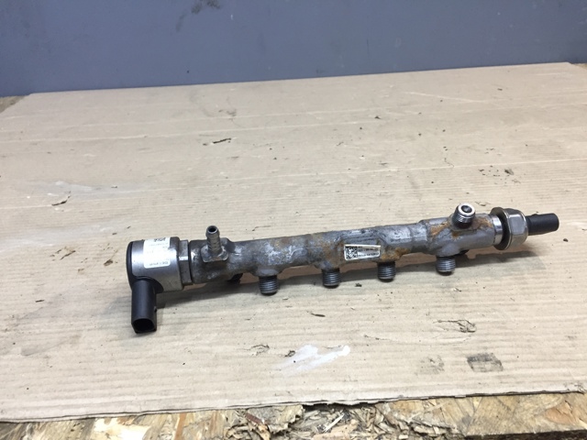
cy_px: 220
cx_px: 294
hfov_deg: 61.7
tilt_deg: -29.7
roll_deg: +3.1
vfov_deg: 48.2
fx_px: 492
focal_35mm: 29
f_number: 2.2
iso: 64
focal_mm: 4.15
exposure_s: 1/33
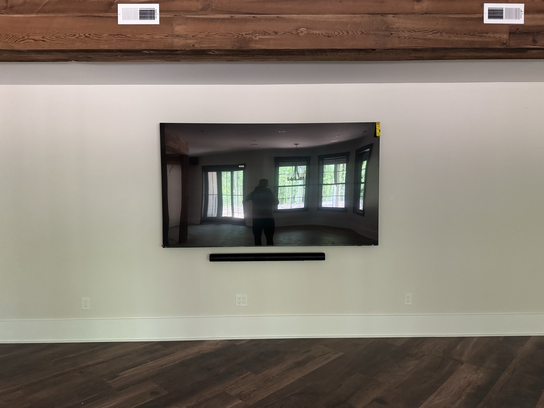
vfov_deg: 56.8
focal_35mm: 24
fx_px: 377
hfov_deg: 71.6
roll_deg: +0.1
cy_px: 204
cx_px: 272
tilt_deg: -3.6
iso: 800
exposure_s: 1/60
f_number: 1.78
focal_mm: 6.76
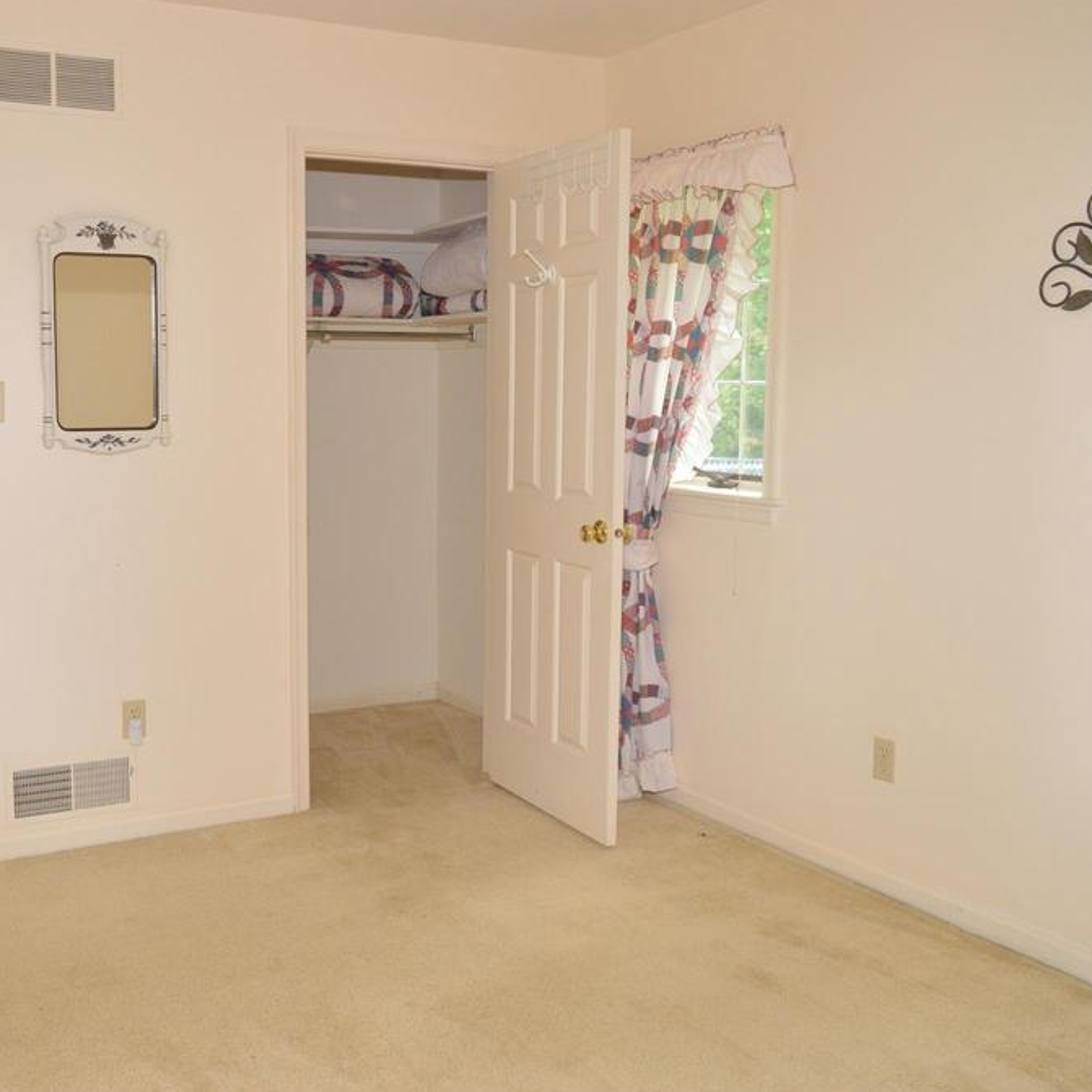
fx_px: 1249
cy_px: 543
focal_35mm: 35
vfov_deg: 47.2
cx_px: 361
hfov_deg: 46.5
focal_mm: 18
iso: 800
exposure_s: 1/60
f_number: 7.1
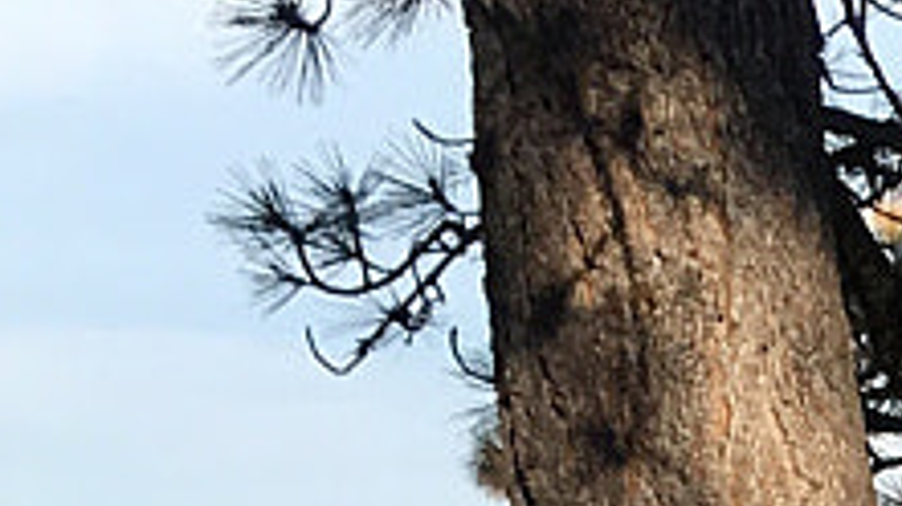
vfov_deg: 5.0
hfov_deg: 8.1
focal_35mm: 229
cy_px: 1587
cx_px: 2665
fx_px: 5474
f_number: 2.2
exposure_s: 1/905
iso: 25
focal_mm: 4.15
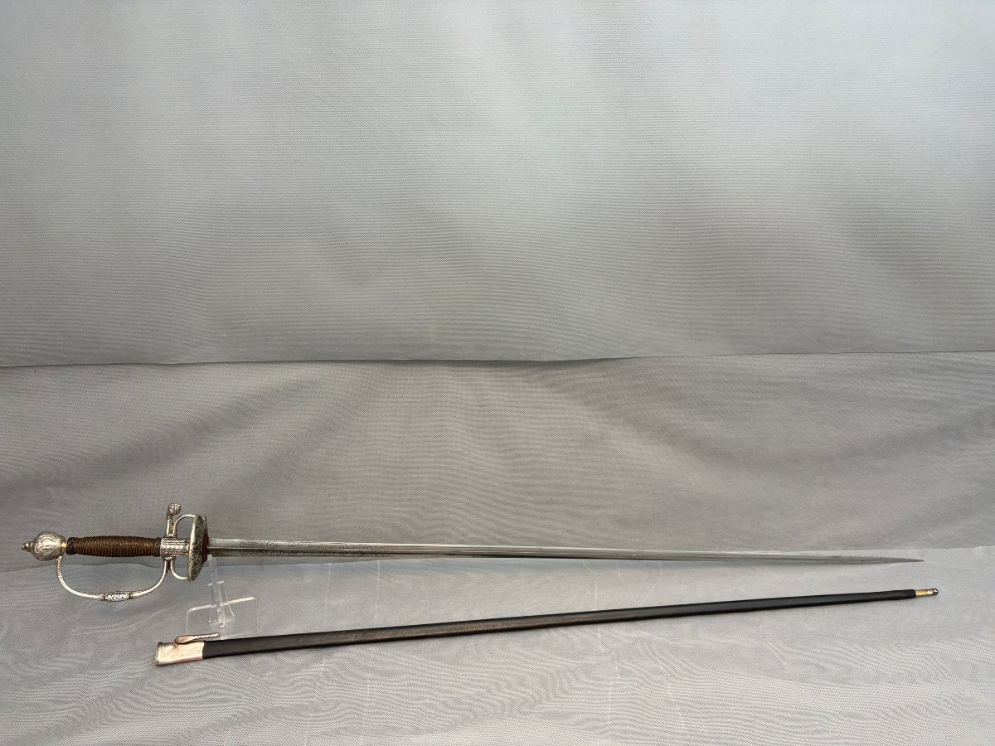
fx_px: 747
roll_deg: +0.6
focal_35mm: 26
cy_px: 373
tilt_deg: -19.3
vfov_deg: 53.1
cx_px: 498
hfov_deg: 67.3
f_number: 1.6
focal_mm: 5.96
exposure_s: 1/100
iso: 100
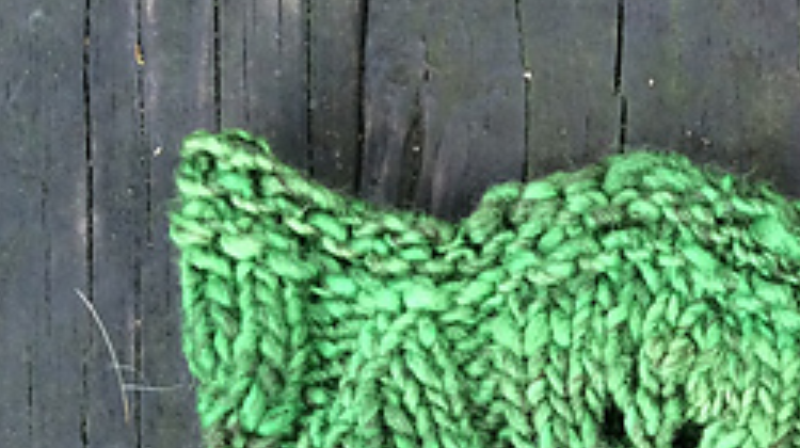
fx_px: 1716
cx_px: 970
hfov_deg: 23.8
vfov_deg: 13.8
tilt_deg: -82.9
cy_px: 698
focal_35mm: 81
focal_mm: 4.15
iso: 80
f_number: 2.2
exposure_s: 1/30
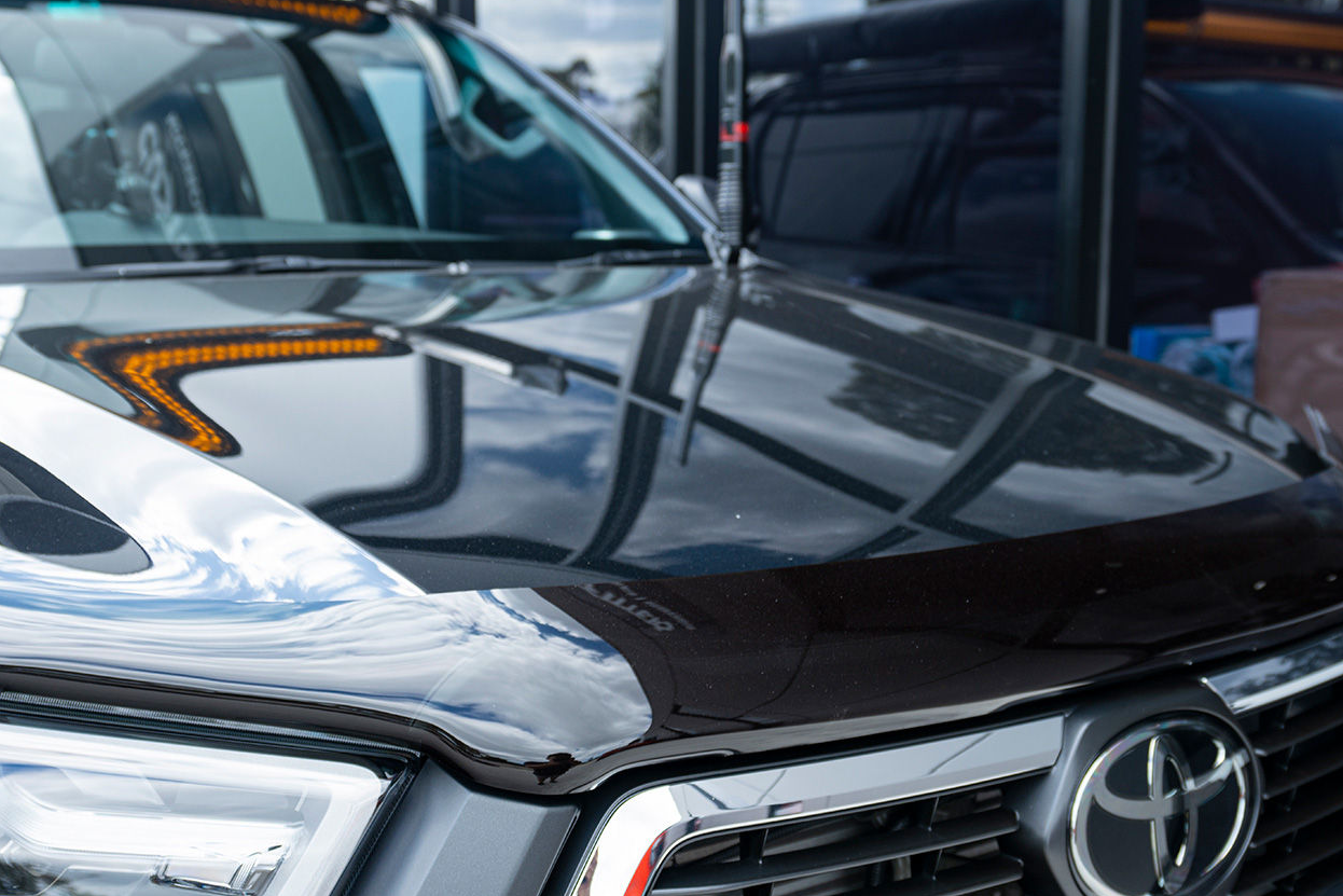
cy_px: 467
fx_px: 1455
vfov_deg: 34.2
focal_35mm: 39
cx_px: 538
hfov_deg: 49.2
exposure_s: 1/60
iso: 100
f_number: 4
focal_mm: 27
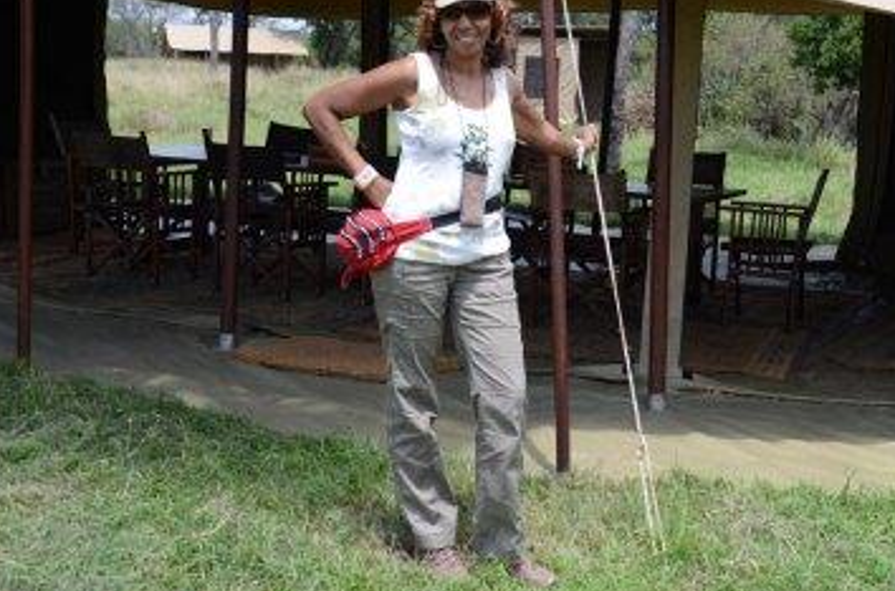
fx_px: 1413
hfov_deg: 35.0
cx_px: 539
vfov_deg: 23.6
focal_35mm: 57
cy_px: 236
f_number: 5.6
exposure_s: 1/125
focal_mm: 30
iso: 100
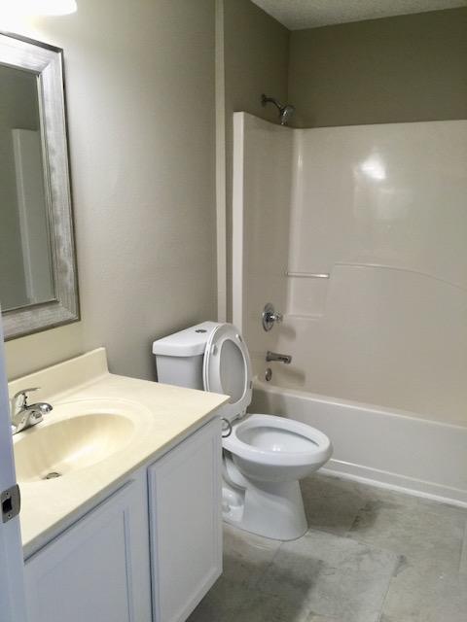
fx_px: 522
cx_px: 234
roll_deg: -0.4
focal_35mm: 29
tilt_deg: -10.2
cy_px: 311
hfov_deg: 48.2
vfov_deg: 61.7
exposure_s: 1/30
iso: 40
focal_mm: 4.15
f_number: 2.2
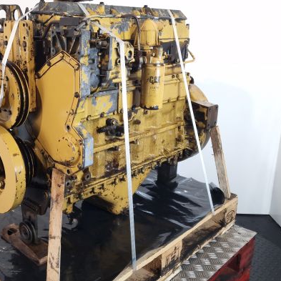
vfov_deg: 52.4
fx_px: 285
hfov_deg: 51.2
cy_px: 121
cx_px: 87
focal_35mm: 31
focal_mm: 6.4
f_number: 1.8
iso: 80
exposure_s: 1/50
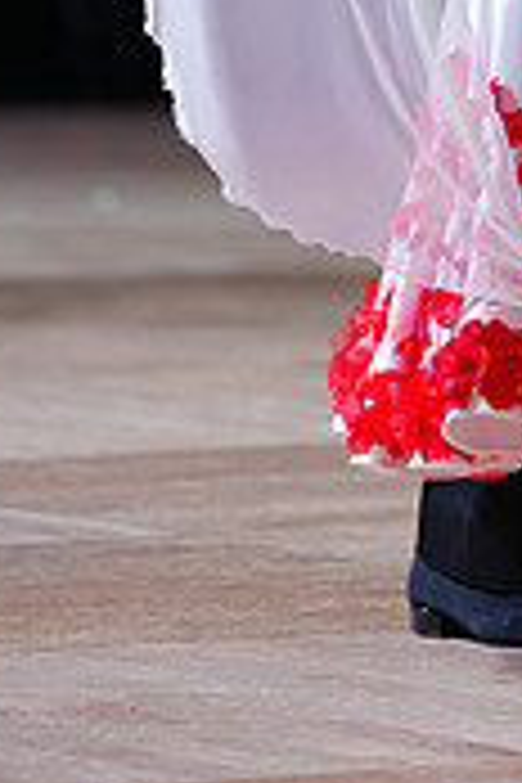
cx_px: 659
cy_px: -364
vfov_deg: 4.0
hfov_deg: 2.7
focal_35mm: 517
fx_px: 11244
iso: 800
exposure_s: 1/500
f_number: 2.8
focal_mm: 155
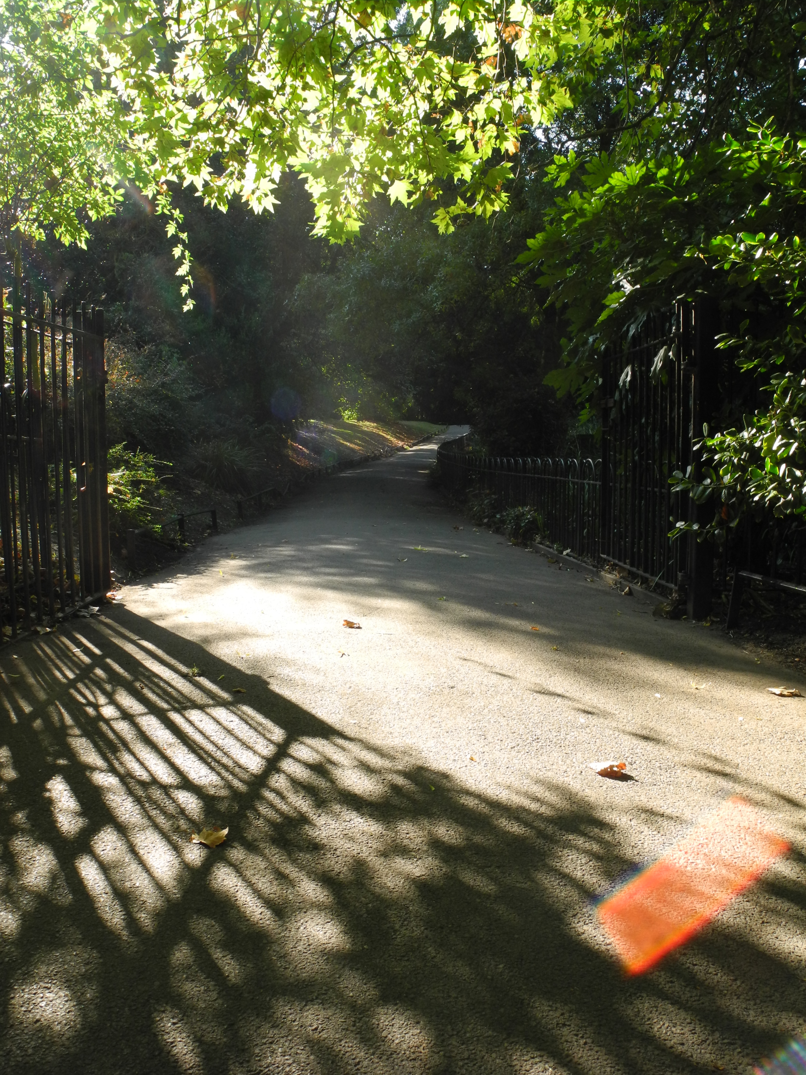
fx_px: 869
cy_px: 538
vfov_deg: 63.4
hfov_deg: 49.7
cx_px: 403
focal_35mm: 28
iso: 200
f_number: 5
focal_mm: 6
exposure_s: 1/160
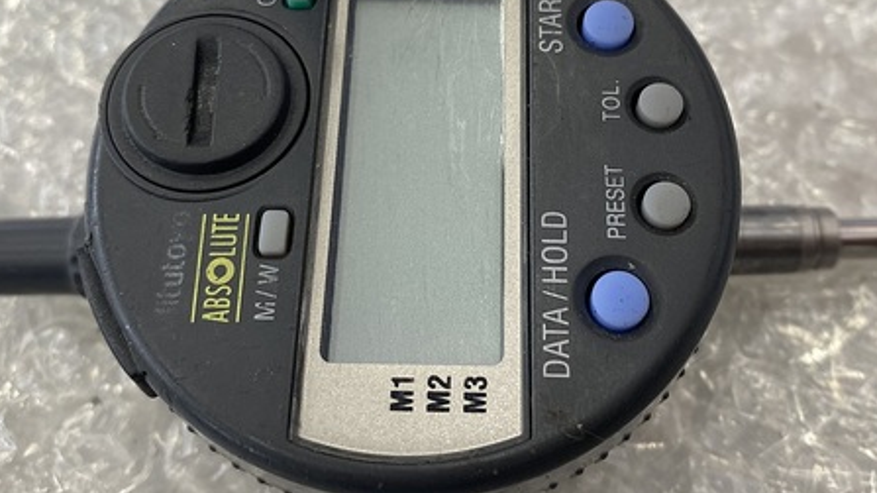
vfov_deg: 30.2
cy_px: 167
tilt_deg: -64.9
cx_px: 496
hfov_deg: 51.5
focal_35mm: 39
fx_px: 907
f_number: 1.8
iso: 64
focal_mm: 4.25
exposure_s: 1/100
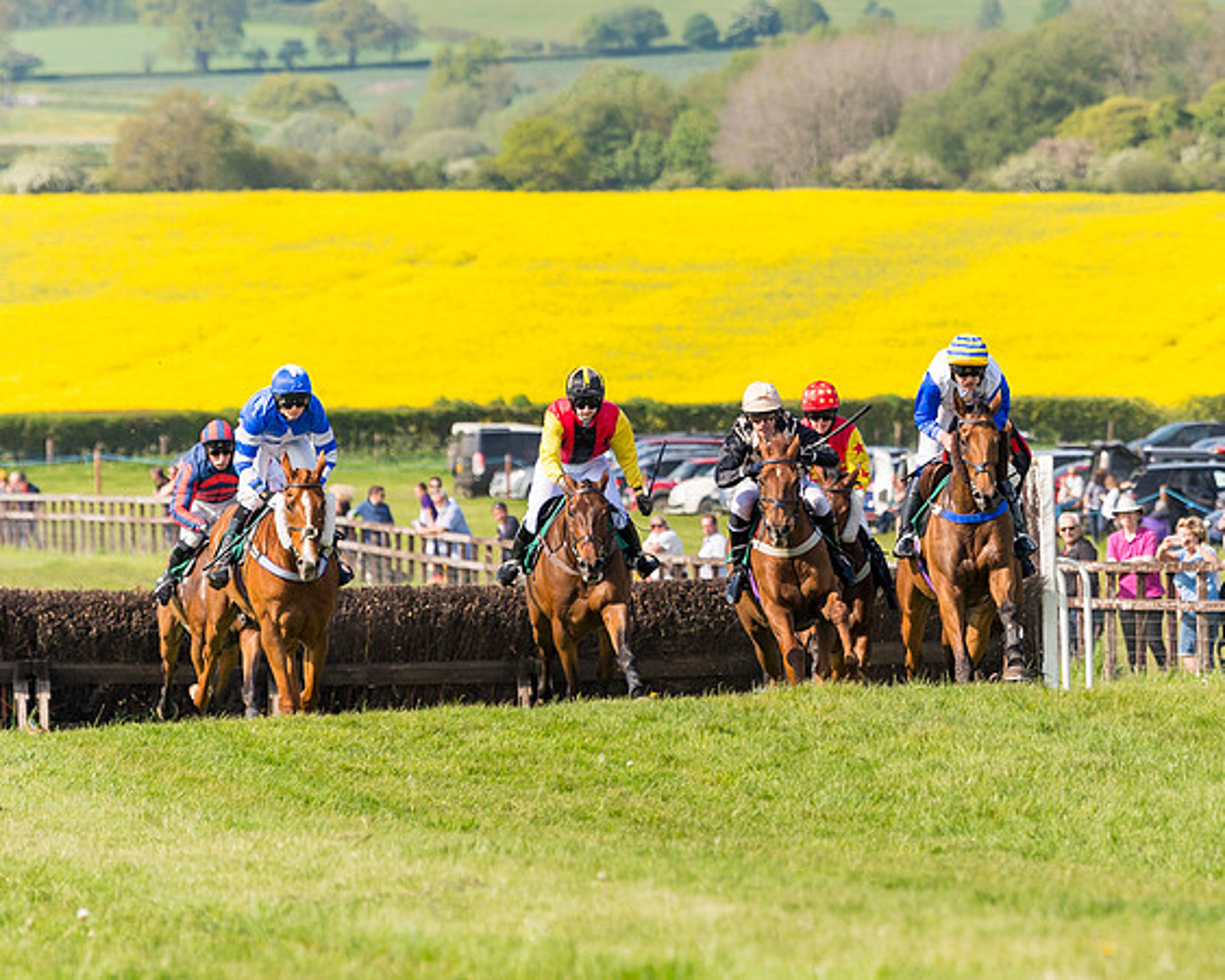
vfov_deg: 3.9
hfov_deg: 4.9
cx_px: 827
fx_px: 14210
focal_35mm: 392
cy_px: 541
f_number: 4
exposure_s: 1/2500
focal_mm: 185
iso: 200
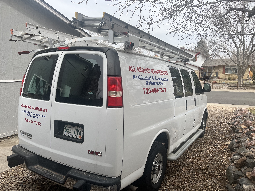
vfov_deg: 53.1
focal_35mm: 26
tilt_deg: -5.0
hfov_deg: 67.3
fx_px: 192
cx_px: 128
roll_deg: -0.9
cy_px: 96
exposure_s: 1/2268
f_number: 1.6
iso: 50
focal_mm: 5.1
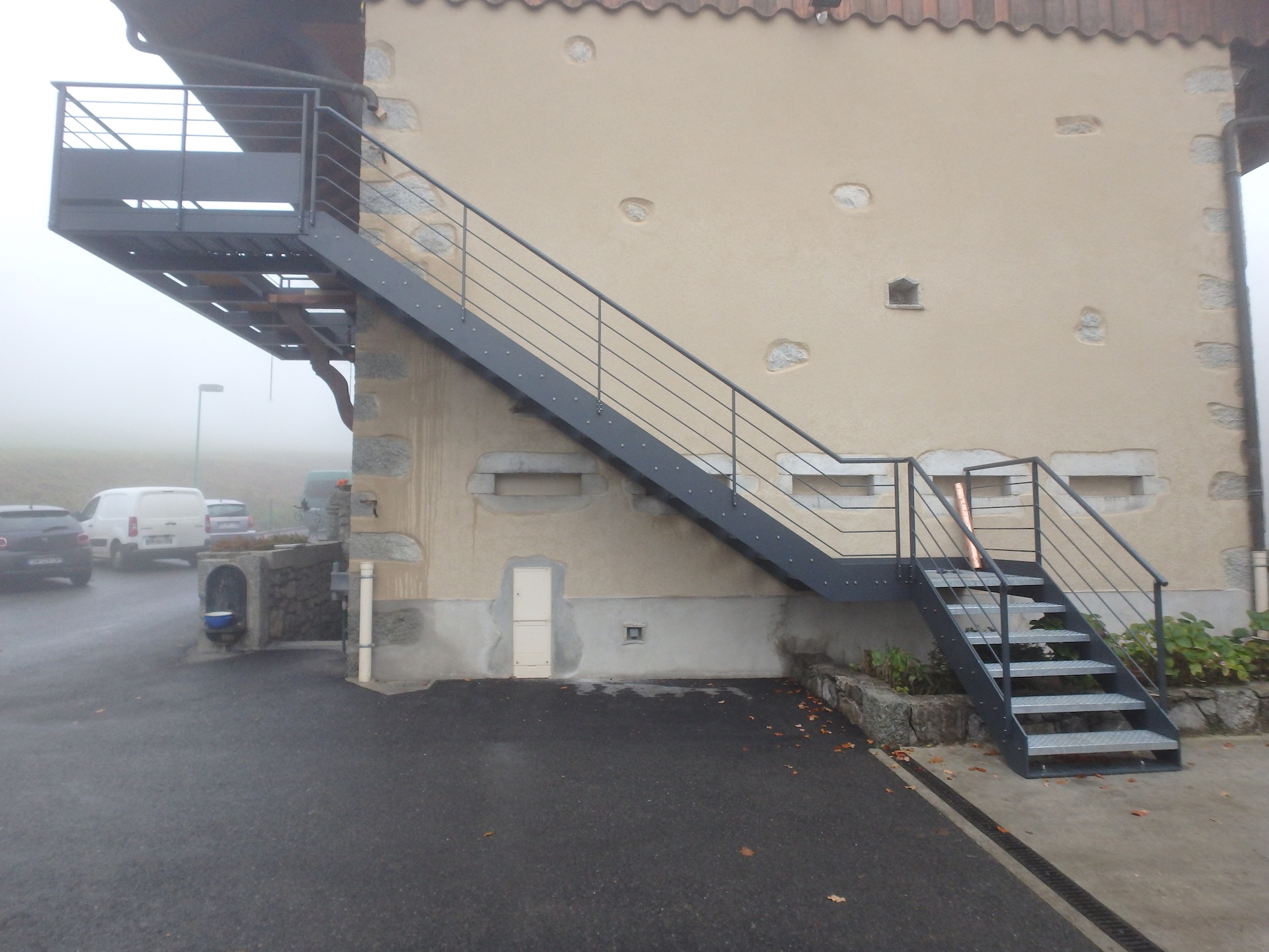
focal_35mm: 21
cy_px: 476
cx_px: 634
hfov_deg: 79.0
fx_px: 770
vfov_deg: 63.4
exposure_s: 1/30
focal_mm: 3.7
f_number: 3.5
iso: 250
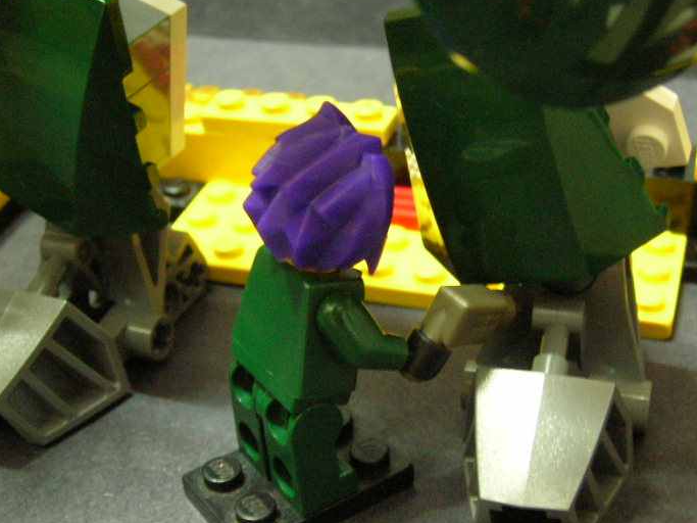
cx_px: 371
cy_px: 363
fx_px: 1148
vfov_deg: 25.5
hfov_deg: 33.8
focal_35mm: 57
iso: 200
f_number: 3
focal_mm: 6.4
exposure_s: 1.17
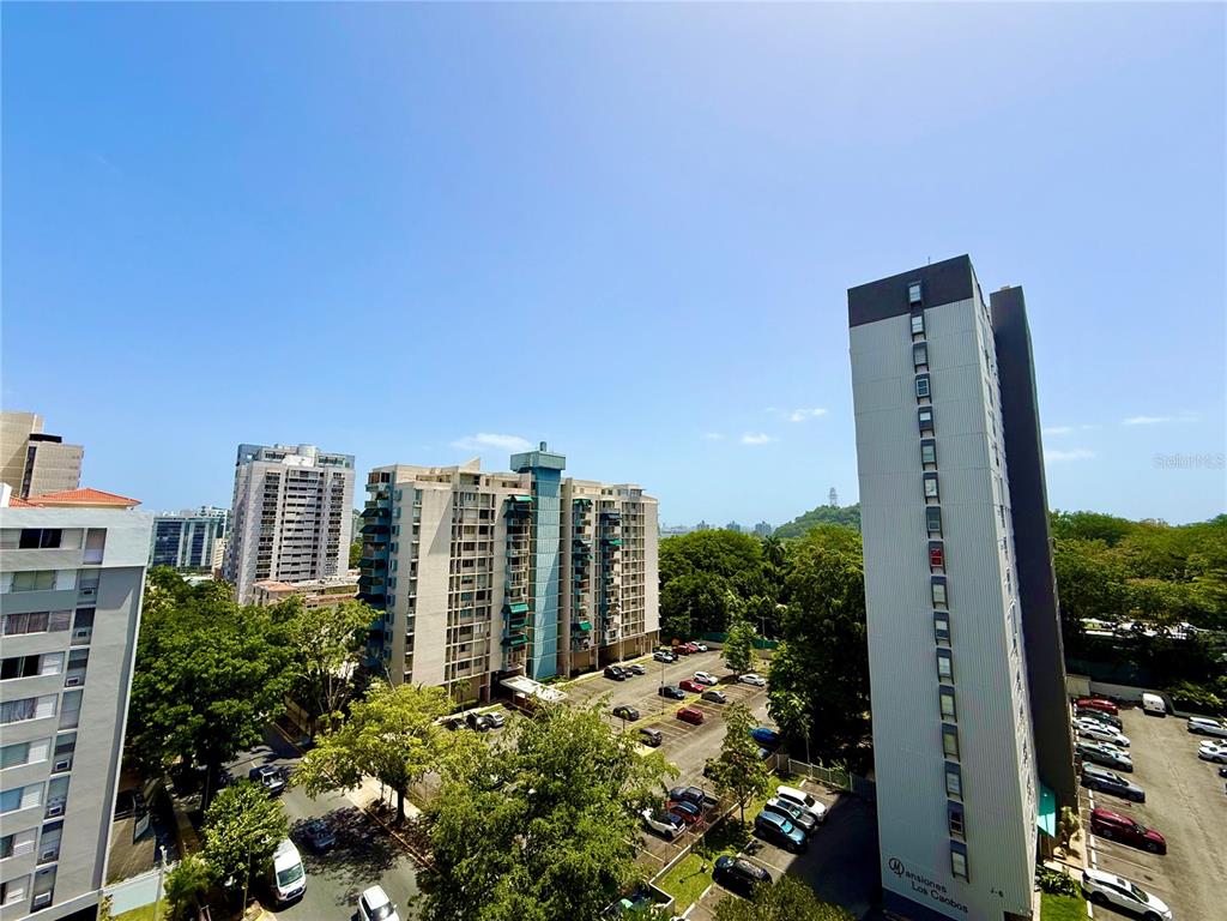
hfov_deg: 102.1
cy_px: 460
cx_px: 614
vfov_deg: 85.7
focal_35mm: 14
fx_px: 496
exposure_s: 1/3289
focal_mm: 2.22
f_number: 2.2
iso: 50
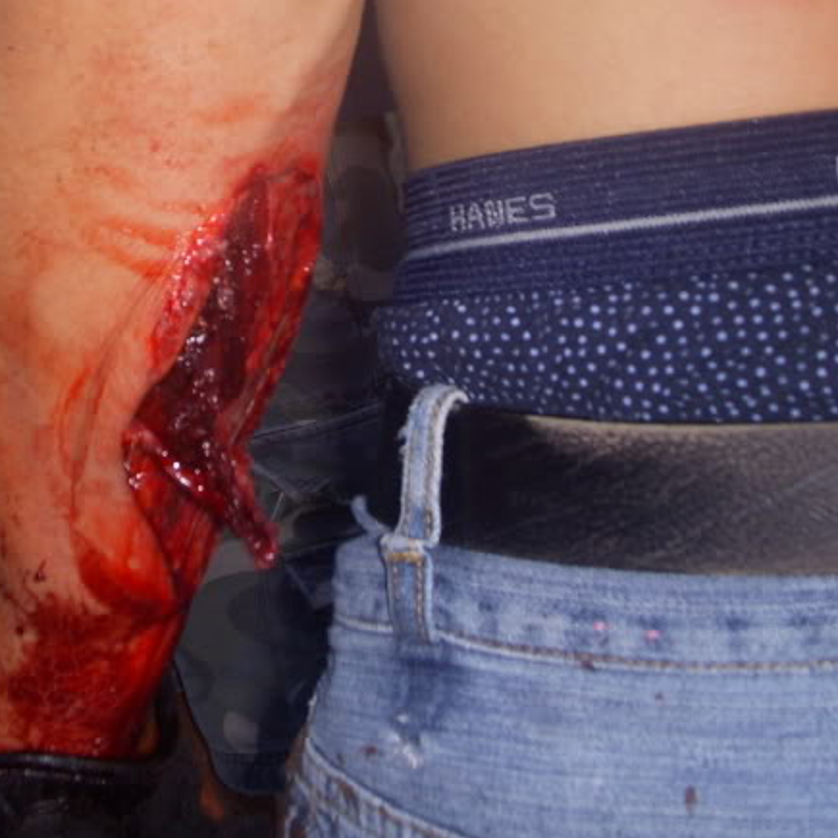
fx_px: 2164
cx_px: 285
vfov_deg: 21.7
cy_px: 214
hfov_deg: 21.8
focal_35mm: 79
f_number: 3.3
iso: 100
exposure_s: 1/30
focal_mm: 6.3
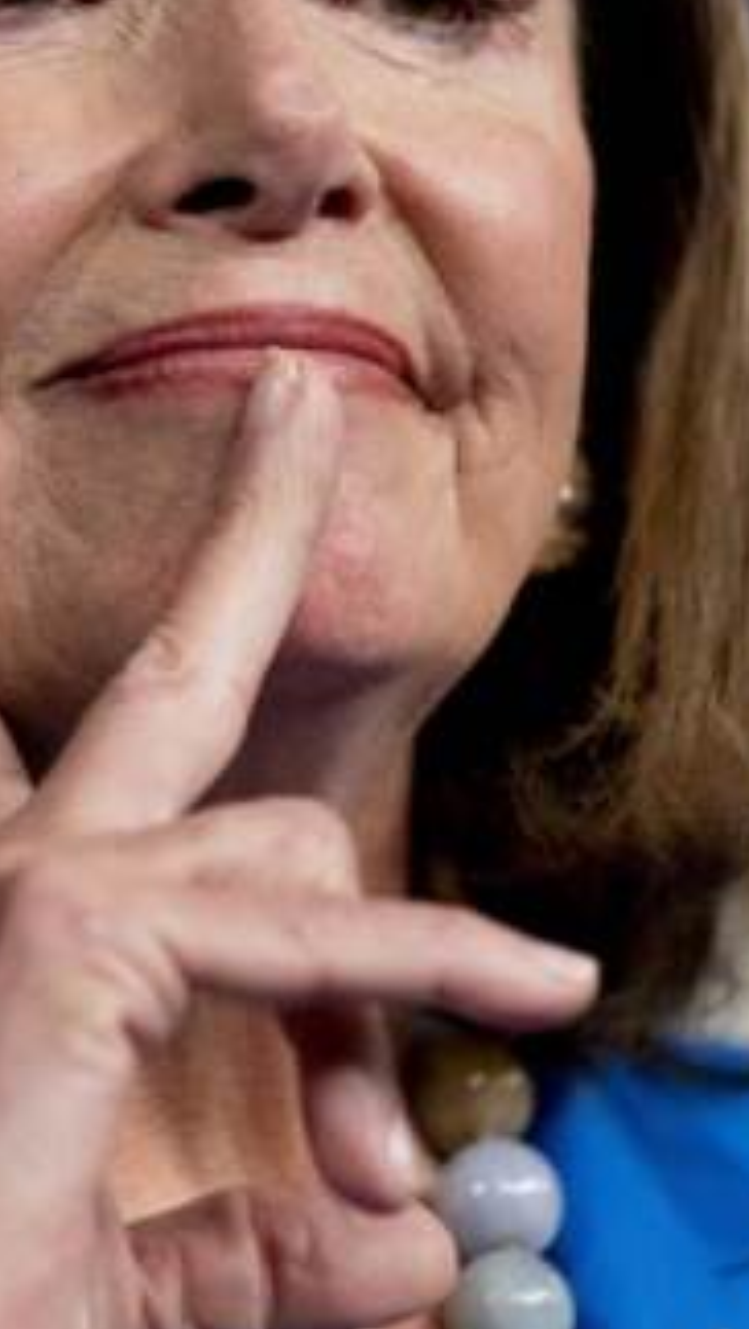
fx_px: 16150
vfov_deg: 4.7
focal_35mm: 458
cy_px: 704
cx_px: 148
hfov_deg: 2.7
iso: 4000
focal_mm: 184
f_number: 2.8
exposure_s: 1/1000
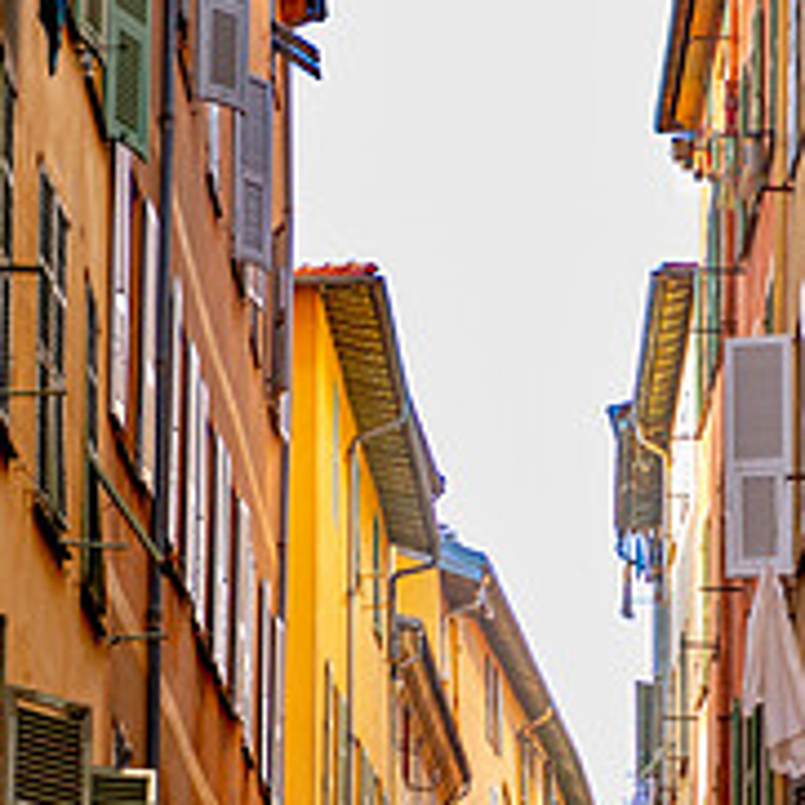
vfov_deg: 11.7
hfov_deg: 11.8
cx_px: 600
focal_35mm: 148
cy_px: 796
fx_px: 3894
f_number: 4.5
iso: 100
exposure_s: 1/80
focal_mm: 70
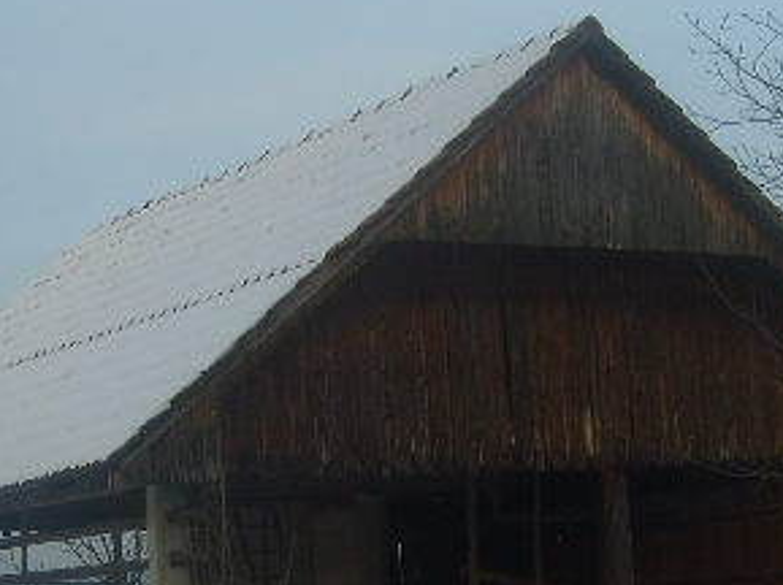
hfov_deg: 20.2
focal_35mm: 97
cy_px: 493
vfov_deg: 15.1
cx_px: 471
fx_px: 2191
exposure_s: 1/250
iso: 50
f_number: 2.8
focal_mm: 5.8
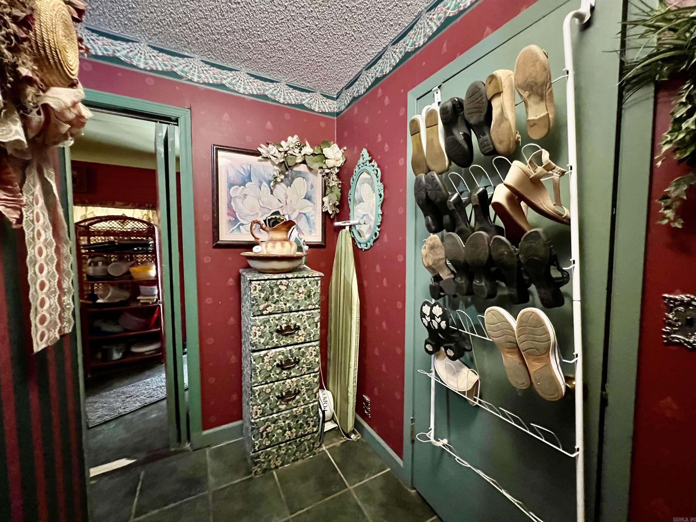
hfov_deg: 106.2
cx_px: 348
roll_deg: -0.3
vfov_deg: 89.9
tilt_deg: -4.7
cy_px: 261
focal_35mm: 13
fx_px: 261
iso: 1000
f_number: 1.8
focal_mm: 1.57
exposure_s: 1/40
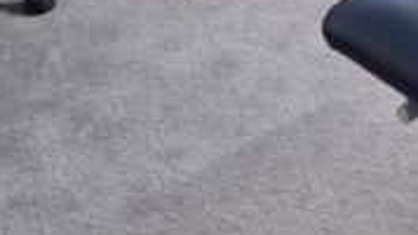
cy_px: -258
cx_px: 503
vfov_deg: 10.2
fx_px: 1197
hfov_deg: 18.7
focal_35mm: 108
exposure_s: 1/100
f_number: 1.8
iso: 1000
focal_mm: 5.4
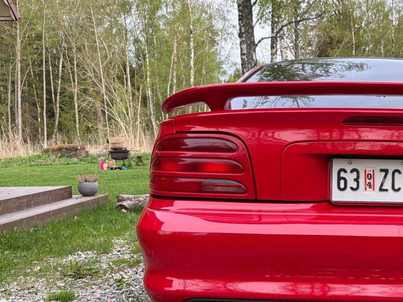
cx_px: 366
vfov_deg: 29.0
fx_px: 582
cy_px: 193
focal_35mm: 50
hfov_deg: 35.8
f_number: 1.6
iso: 64
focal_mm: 5.96
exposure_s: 1/243
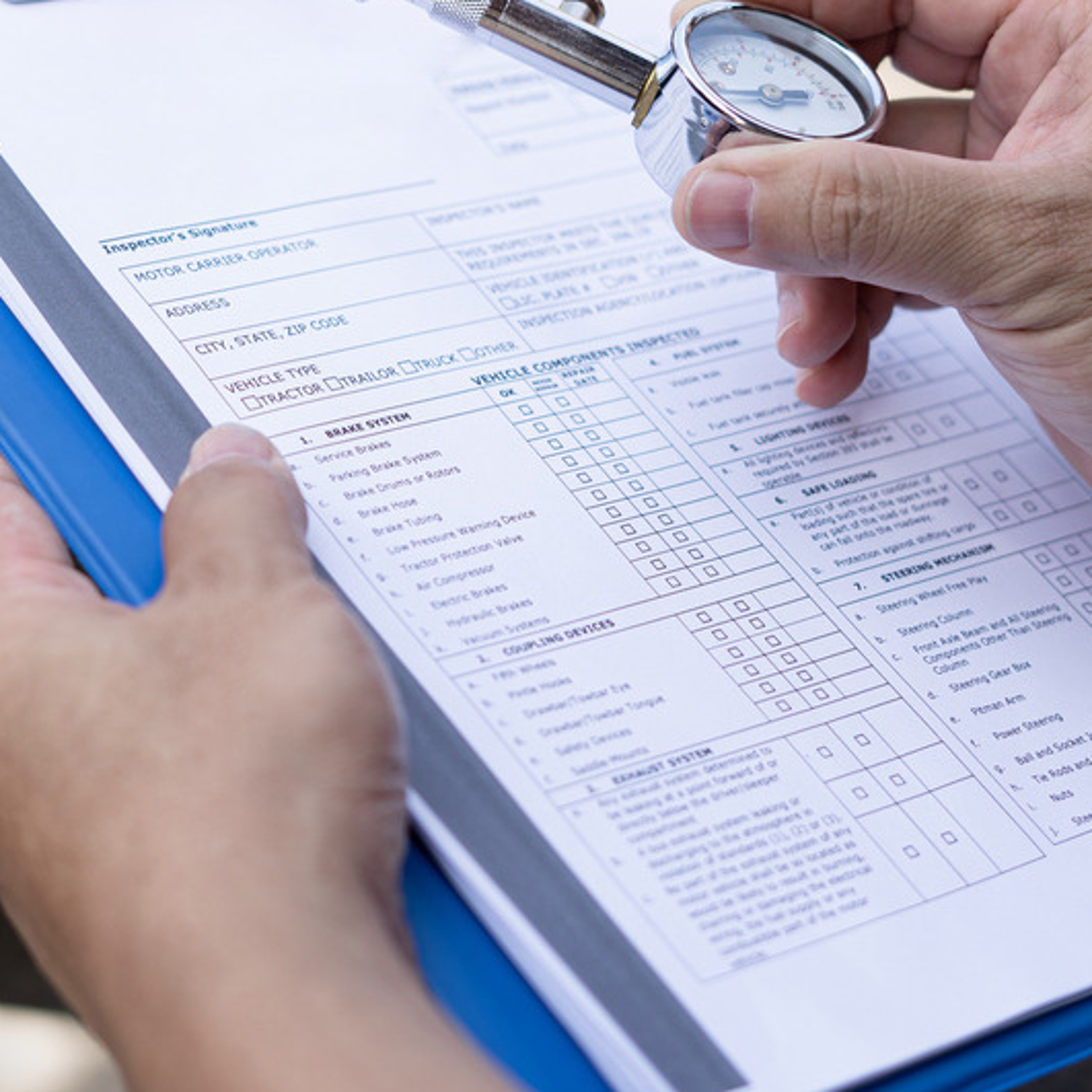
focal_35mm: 96
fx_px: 3426
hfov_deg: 18.0
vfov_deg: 18.1
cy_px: 535
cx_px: 311
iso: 100
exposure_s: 1/500
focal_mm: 50
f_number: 2.8
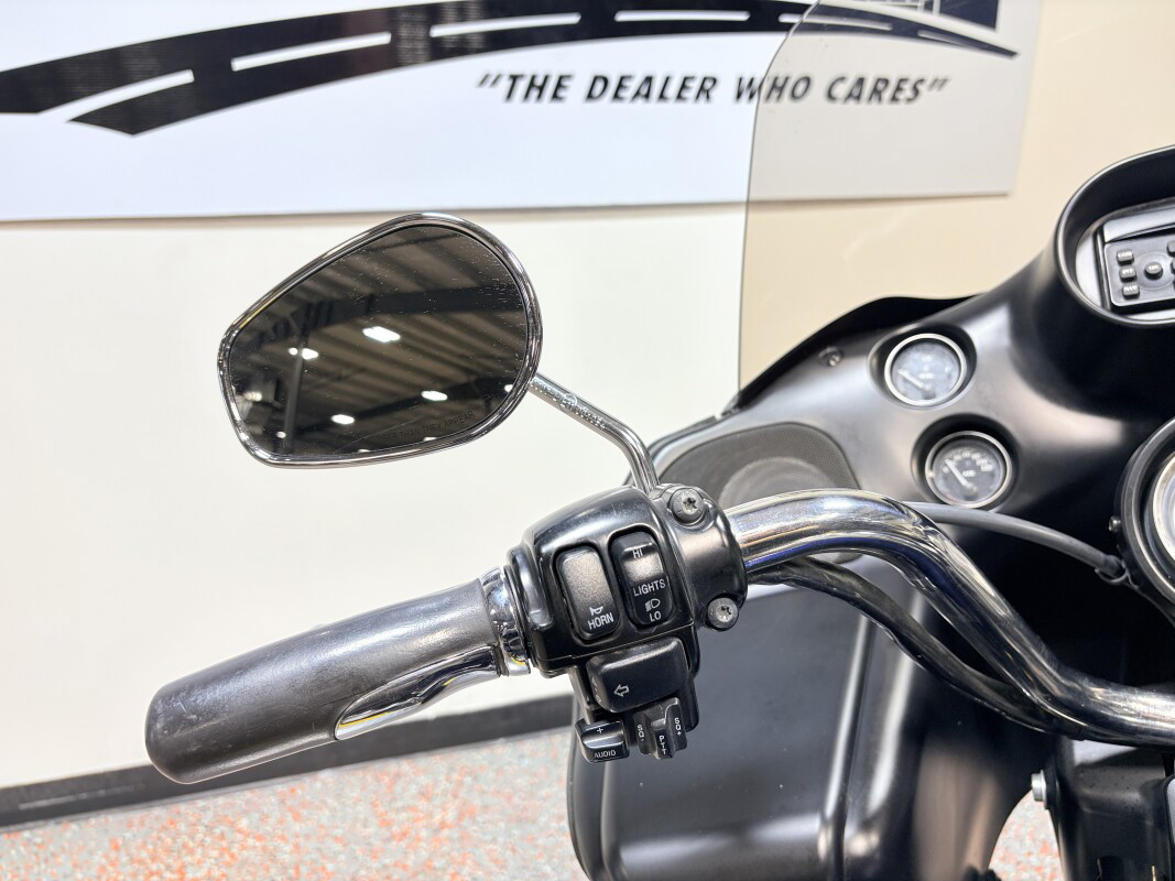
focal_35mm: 26
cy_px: 440
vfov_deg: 53.1
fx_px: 882
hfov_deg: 67.3
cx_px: 588
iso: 40
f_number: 1.6
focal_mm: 5.96
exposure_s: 1/120
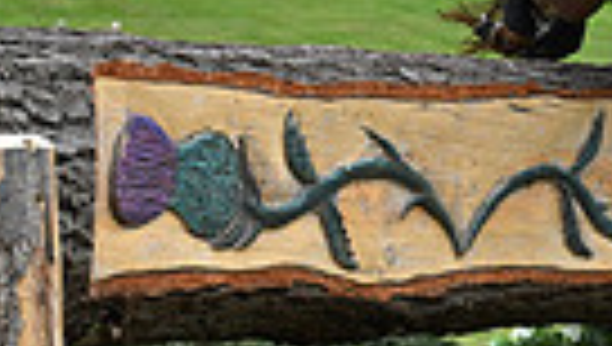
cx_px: 1094
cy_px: 2
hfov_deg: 9.2
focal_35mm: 223
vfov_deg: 5.5
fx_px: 3624
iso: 560
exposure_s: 1/1250
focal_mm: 50
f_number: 5.6
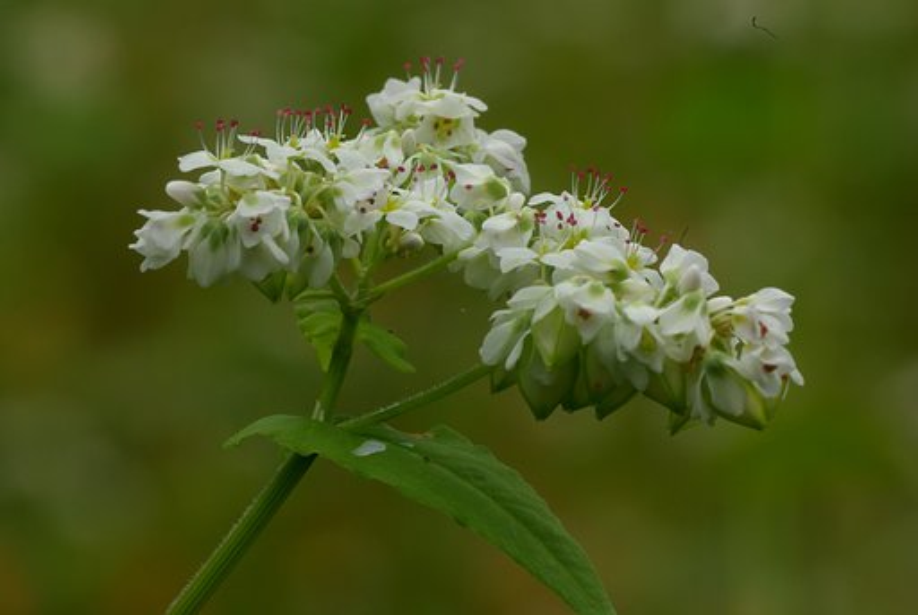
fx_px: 6895
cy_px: 308
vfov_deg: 5.1
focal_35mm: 270
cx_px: 459
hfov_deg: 7.6
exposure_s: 1/50
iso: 200
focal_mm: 180
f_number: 32
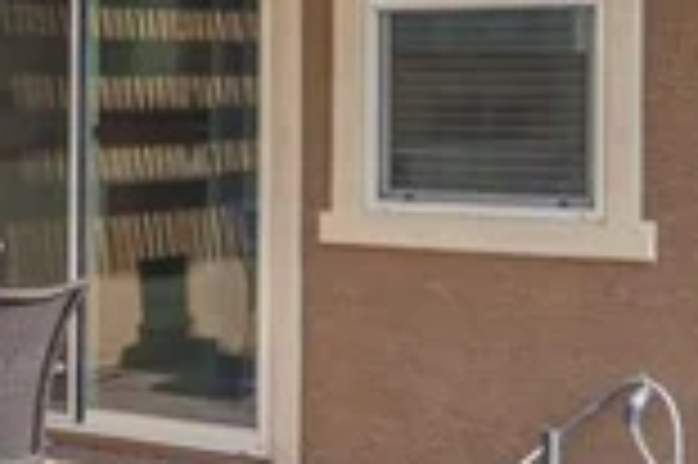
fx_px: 2053
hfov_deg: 18.3
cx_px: -153
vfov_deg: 12.8
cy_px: 43
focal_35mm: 106
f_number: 9
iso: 125
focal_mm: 16
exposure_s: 1/200
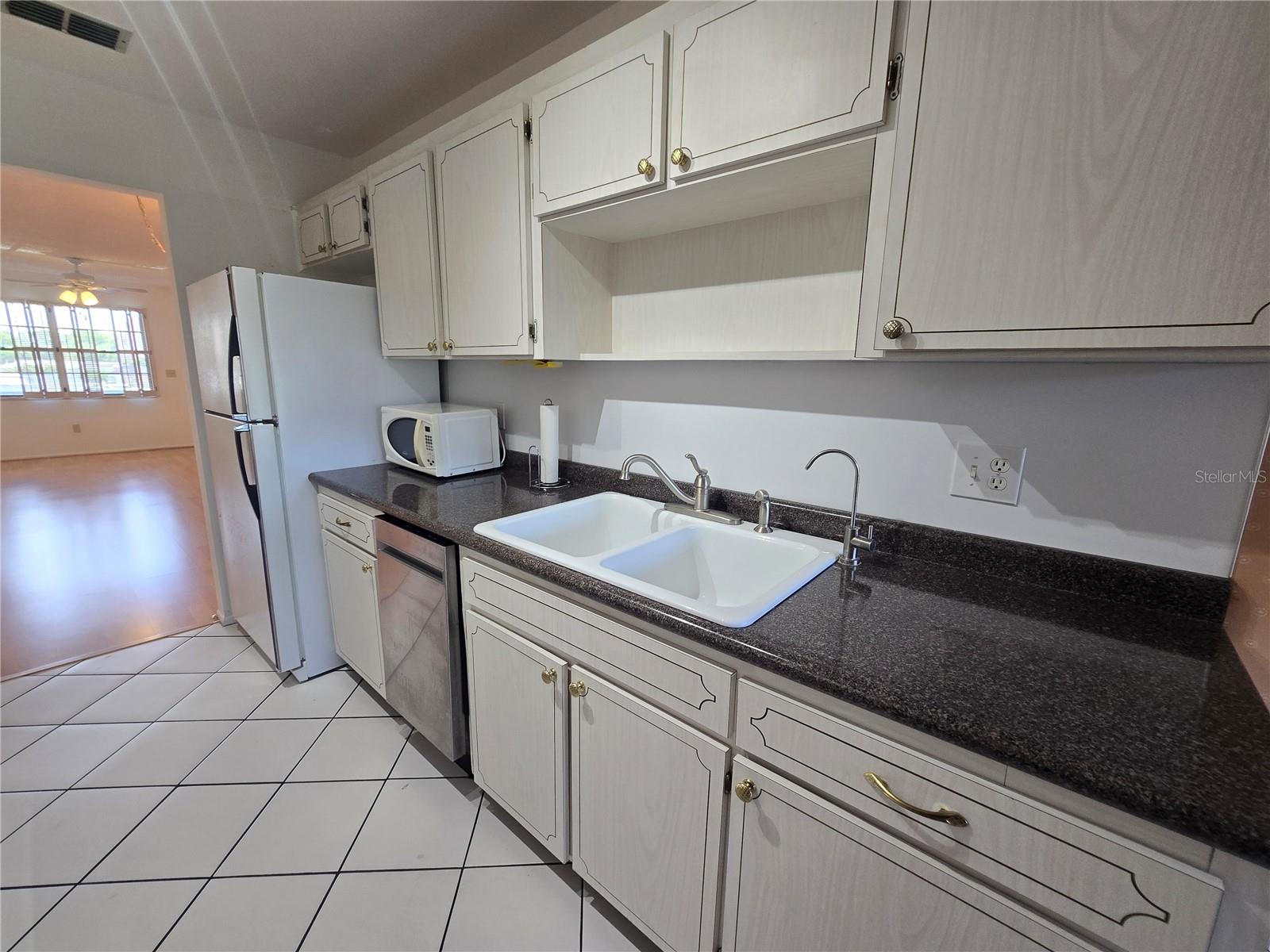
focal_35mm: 13
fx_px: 477
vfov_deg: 89.9
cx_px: 635
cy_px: 476
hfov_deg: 106.2
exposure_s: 1/60
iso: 80
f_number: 2.2
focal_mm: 2.2
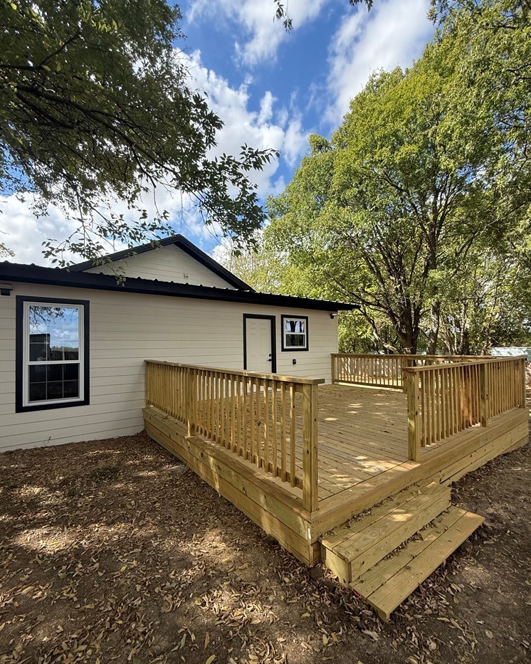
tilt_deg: +2.5
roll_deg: +0.8
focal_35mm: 15
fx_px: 295
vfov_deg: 96.8
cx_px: 263
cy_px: 344
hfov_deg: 84.0
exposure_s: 1/820
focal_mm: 2.22
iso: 64
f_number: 2.2
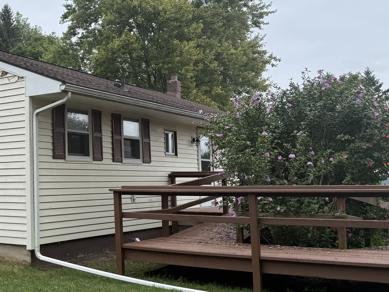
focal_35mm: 48
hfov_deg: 36.7
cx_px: 26
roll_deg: +0.1
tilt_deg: +6.2
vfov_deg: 30.2
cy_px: 123
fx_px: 539
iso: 80
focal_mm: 6.76
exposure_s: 1/1075
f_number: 1.78
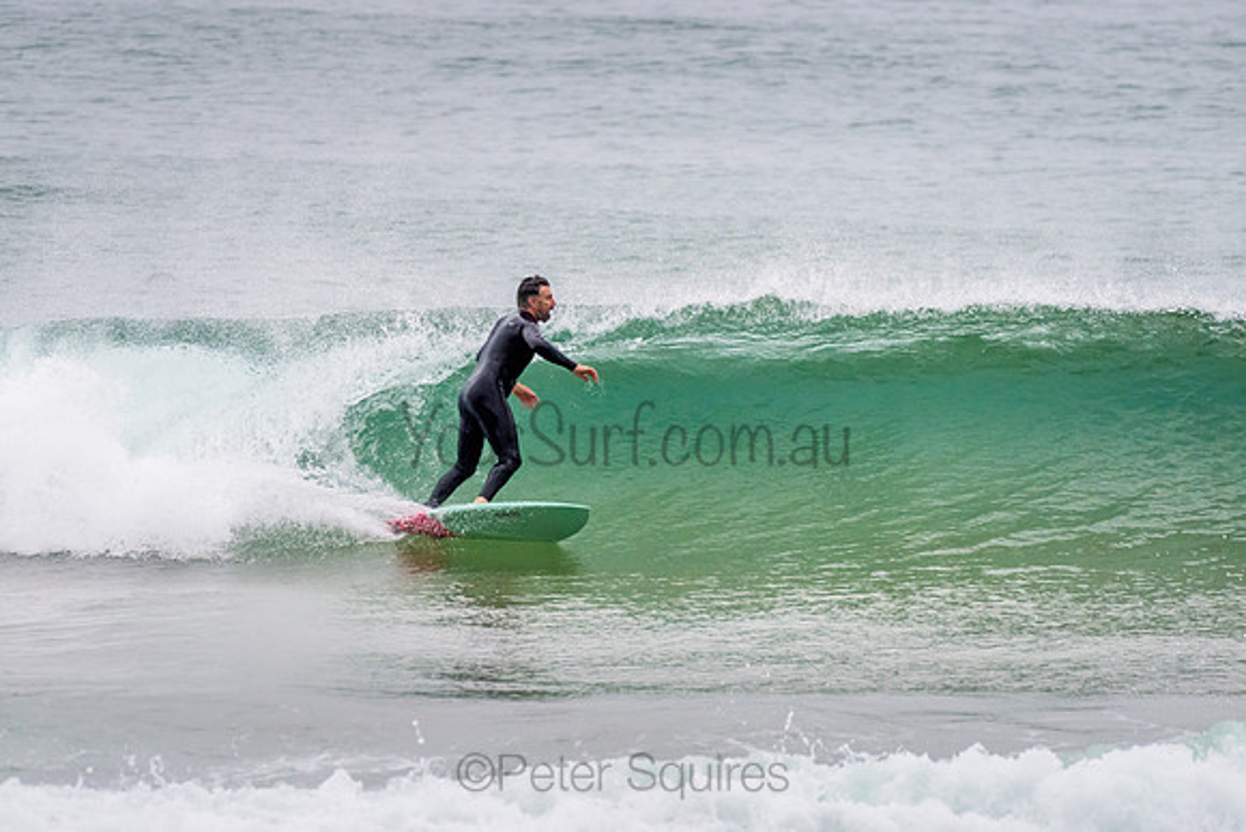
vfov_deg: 2.2
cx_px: 504
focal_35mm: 613
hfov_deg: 3.4
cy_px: 379
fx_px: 21232
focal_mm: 500
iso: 800
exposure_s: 1/1000
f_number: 5.6
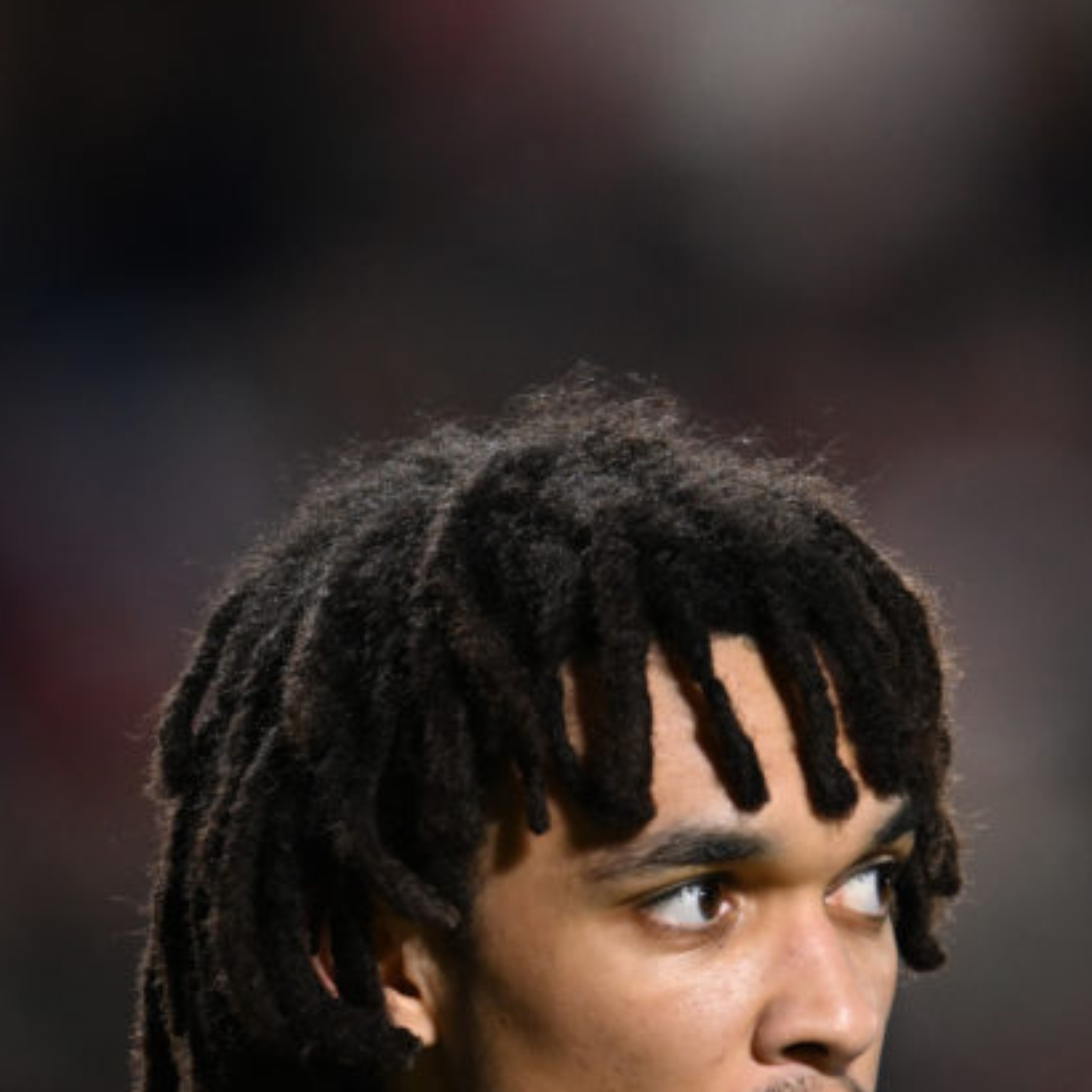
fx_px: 33727
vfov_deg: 1.9
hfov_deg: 1.9
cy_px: 938
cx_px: 919
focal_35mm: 945
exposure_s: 1/1000
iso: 2000
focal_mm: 400
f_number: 2.8
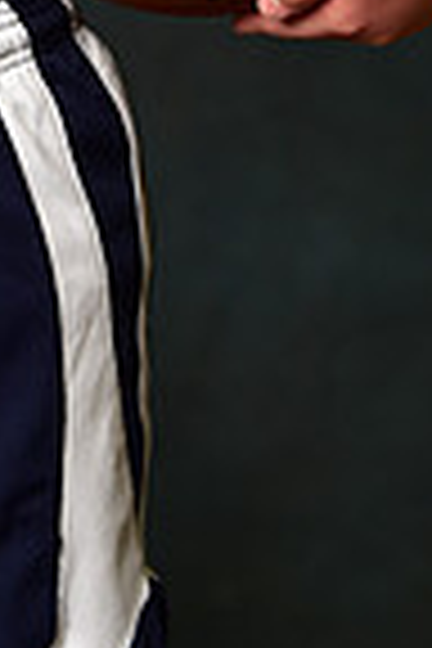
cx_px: -182
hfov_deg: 3.1
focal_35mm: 443
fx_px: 7973
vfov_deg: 4.6
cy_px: -468
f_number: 4.5
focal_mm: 110
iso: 250
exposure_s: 1/200
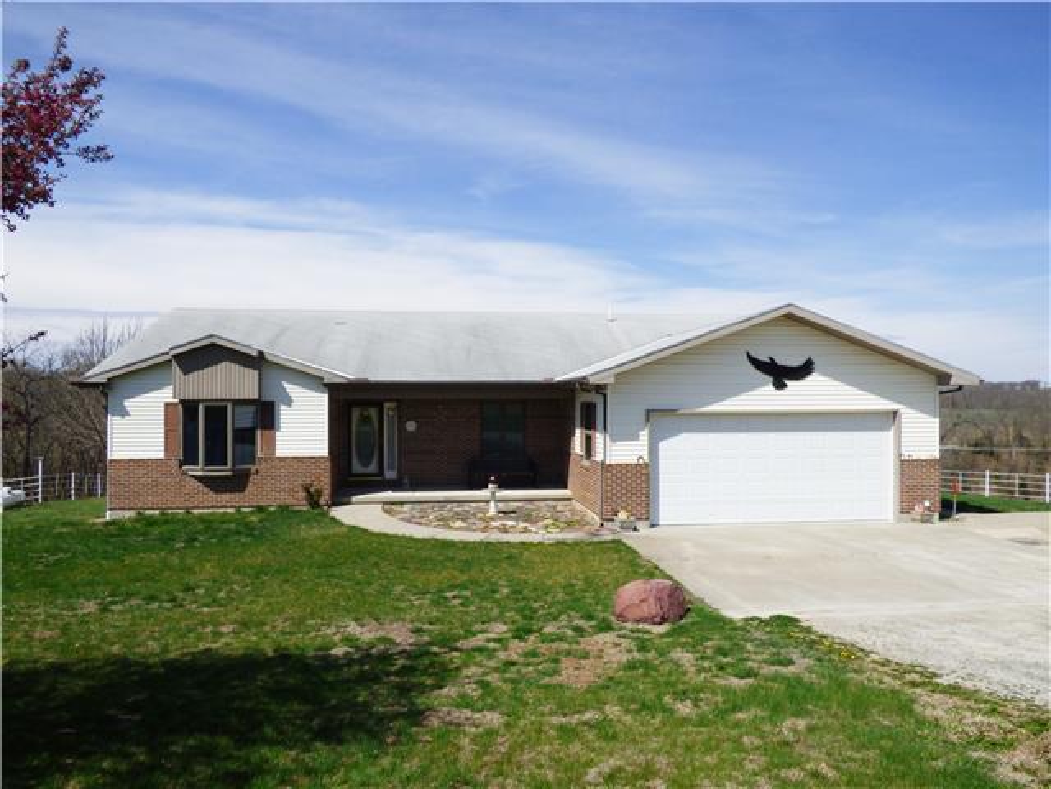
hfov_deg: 67.3
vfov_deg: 53.1
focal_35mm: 26
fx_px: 789
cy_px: 394
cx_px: 526
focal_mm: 4.61
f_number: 4
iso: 100
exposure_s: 1/1600
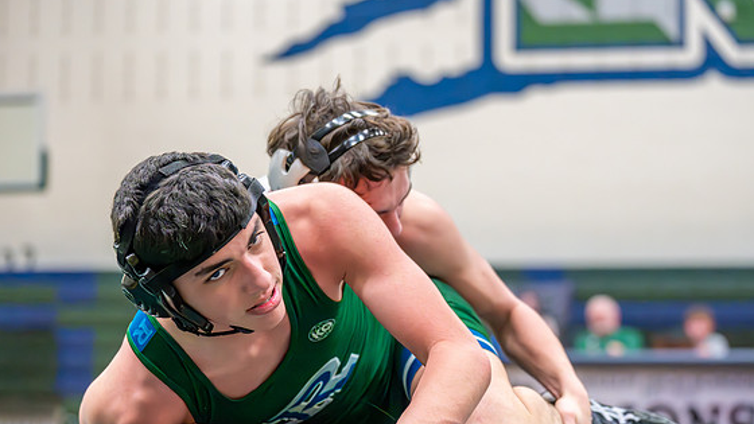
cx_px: 381
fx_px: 1879
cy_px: 251
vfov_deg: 12.9
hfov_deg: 22.7
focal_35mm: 94
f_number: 2.8
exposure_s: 1/1000
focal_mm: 70
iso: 6400
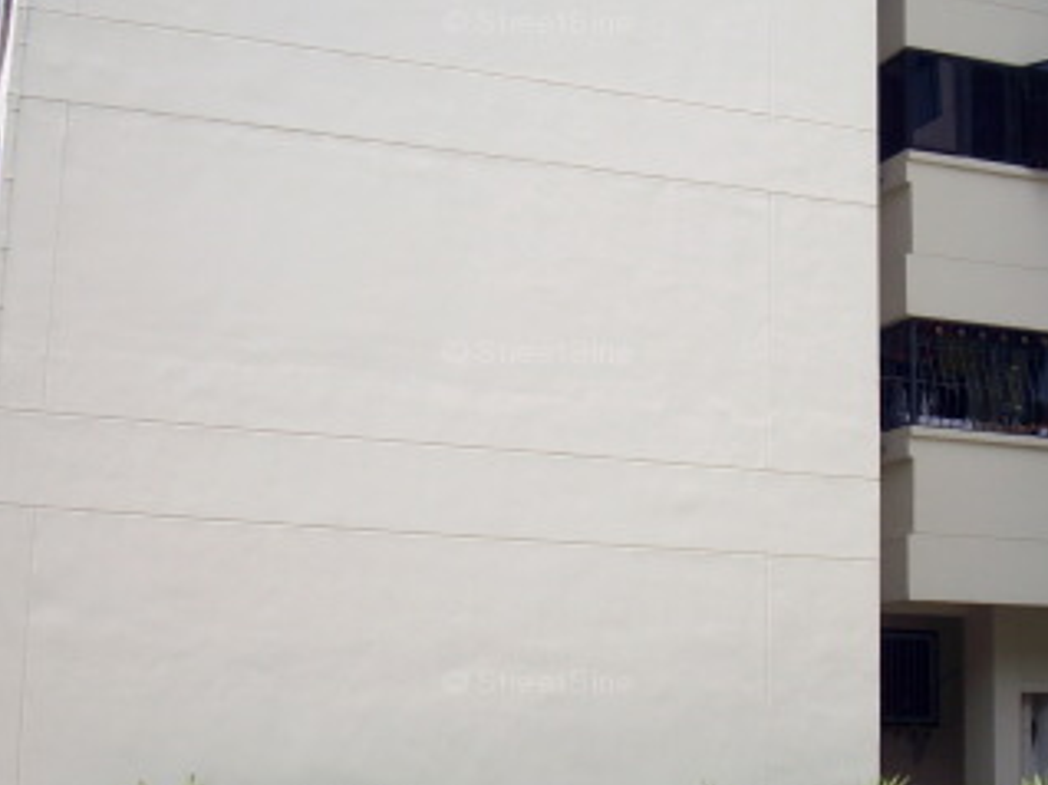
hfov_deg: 30.1
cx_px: 689
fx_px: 1936
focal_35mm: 64
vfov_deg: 22.9
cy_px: 356
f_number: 5.6
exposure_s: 1/250
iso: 80
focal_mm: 6.2
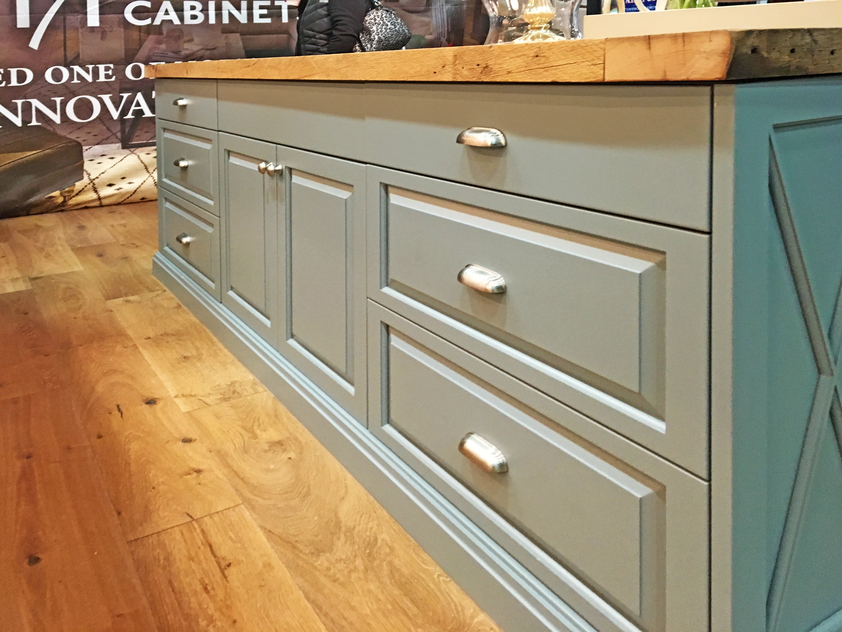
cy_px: 316
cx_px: 421
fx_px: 705
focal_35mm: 29
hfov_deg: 61.7
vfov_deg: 48.2
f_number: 2.2
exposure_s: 1/30
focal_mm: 4.15
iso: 160
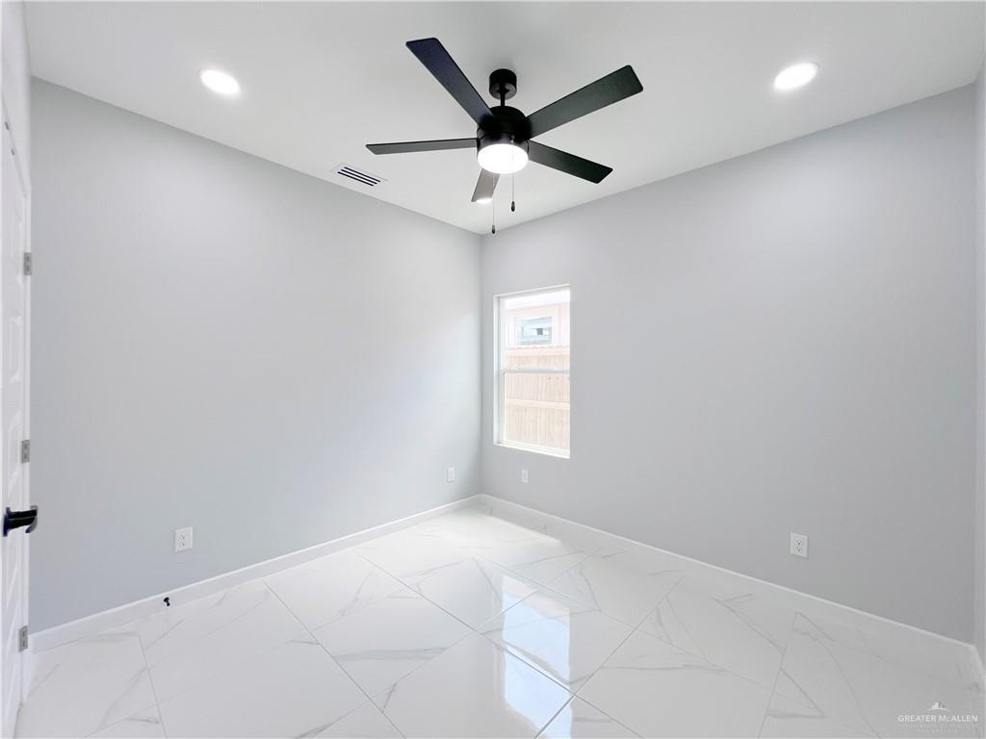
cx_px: 493
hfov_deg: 106.2
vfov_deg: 89.9
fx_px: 370
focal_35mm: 13
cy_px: 370
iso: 32
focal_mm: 1.57
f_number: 1.8
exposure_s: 1/2053
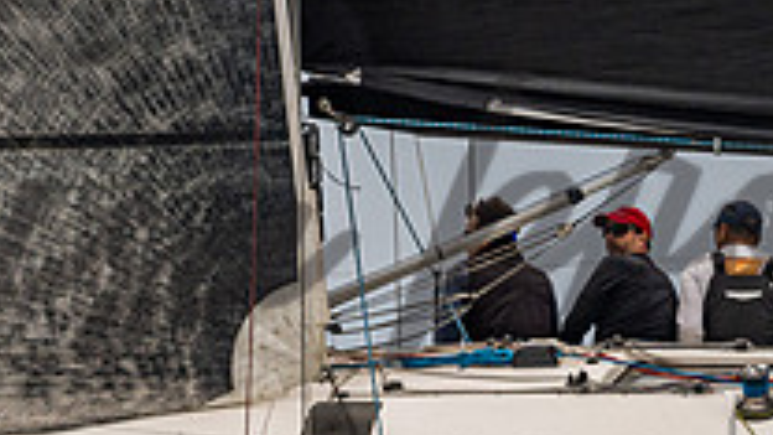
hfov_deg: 2.7
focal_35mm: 794
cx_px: 310
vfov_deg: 1.5
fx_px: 16275
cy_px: 455
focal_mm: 200
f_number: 6.3
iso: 250
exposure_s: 1/2000
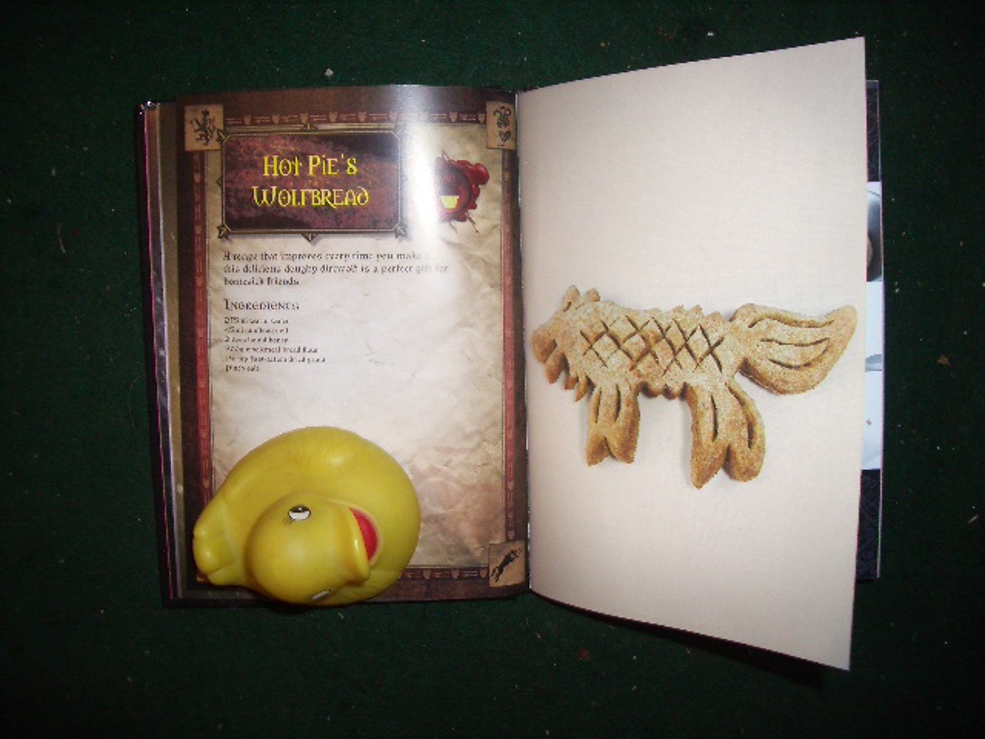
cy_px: 370
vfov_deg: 40.7
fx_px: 996
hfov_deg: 52.6
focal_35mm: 35
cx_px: 492
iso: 200
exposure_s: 1/60
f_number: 2.6
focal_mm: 5.8
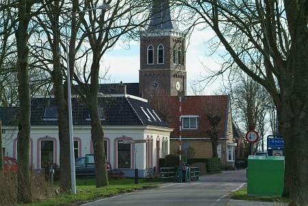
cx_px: 154
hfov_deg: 15.2
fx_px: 1156
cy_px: 103
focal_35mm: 135
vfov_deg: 10.2
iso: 800
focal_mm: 90
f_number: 6.7
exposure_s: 1/1500
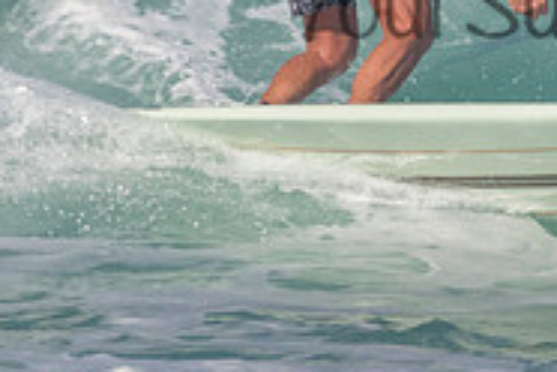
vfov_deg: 0.4
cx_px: 792
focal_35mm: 3416
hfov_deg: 0.6
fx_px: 52849
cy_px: -246
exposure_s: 1/2000
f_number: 11
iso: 1600
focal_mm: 800
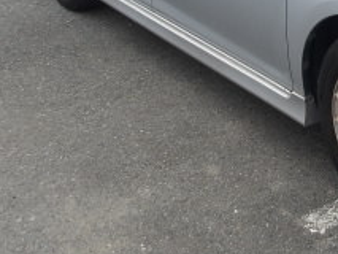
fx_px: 791
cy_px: -19
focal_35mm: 81
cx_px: 430
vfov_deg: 17.7
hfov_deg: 21.9
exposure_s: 1/60
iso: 100
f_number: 10.4
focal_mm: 4.9
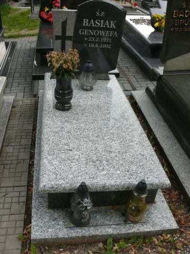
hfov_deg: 40.7
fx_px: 256
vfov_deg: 52.6
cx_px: 95
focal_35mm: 35
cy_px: 127
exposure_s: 1/160
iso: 100
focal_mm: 7.4
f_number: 4
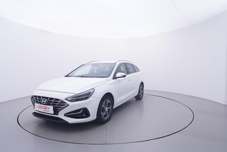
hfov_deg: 77.3
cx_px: 114
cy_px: 76
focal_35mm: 22
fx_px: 142
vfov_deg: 56.2
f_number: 5
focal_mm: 15
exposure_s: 1/80
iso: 200
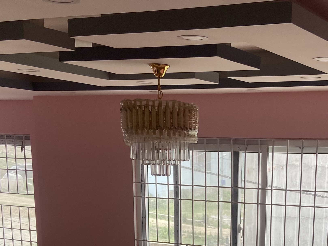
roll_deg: -1.1
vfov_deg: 20.9
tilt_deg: -14.3
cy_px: 303
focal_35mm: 65
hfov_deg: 29.4
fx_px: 616
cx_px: 240
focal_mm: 4.25
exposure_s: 1/208
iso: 32
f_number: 1.8
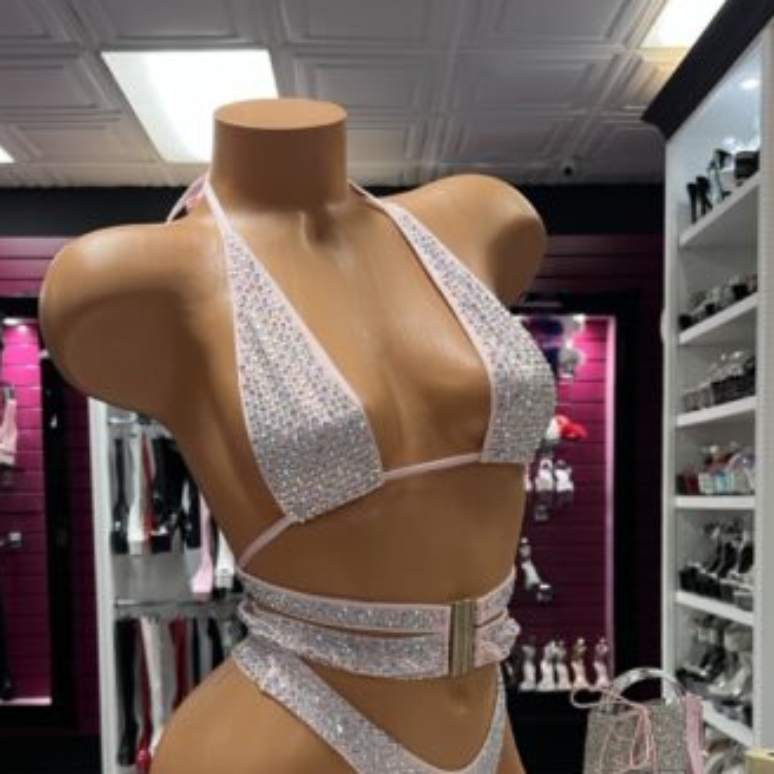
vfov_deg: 38.9
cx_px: 406
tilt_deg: -4.3
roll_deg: +1.5
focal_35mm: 42
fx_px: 1062
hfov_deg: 40.0
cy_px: 583
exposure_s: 1/60
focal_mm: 5.7
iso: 80
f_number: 1.5
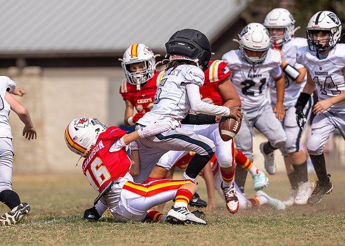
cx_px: 113
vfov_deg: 3.6
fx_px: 3949
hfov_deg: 5.0
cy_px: 132
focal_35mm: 403
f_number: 2.8
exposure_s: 1/6400
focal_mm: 200
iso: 160
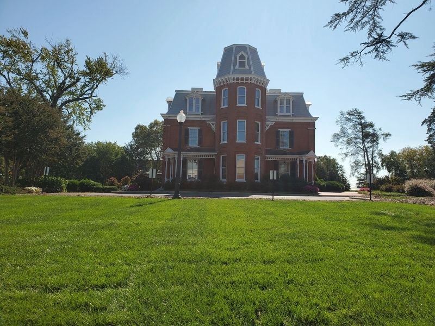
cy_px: 163
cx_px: 218
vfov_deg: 53.1
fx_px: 327
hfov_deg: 67.3
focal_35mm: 26
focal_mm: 4.3
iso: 50
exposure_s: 1/1756
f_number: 2.4
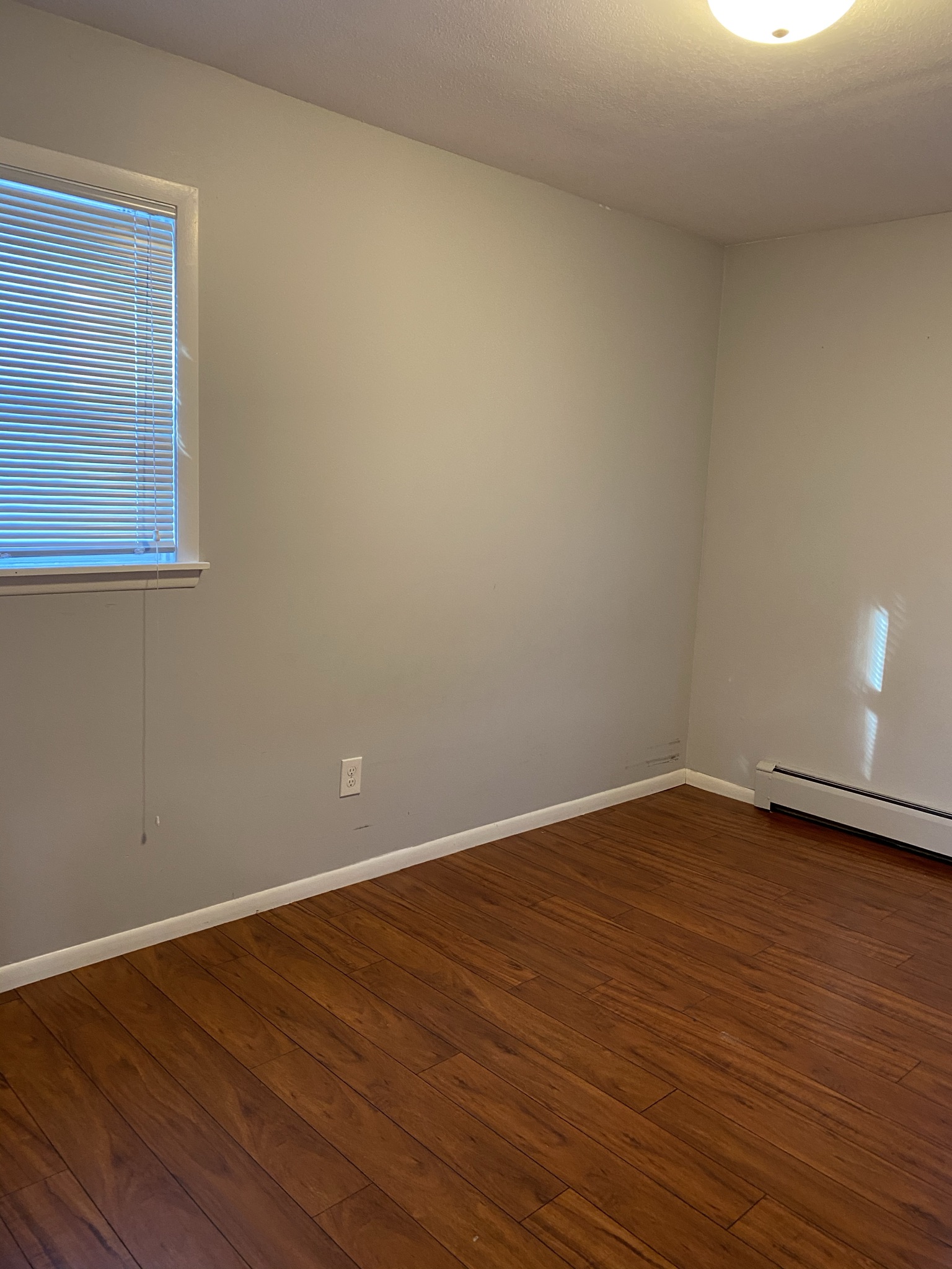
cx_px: 476
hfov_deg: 53.1
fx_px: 953
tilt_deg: -7.7
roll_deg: -3.2
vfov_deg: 67.3
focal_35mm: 26
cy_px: 634
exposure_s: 1/60
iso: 250
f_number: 1.8
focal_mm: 4.25
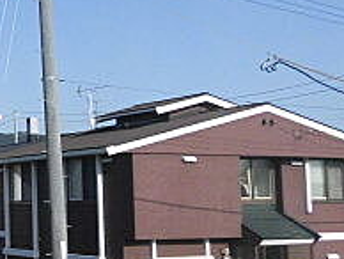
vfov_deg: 18.7
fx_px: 786
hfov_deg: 21.7
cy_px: 115
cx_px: -131
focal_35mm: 79
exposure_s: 1/250
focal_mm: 4.3
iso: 100
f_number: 7.8
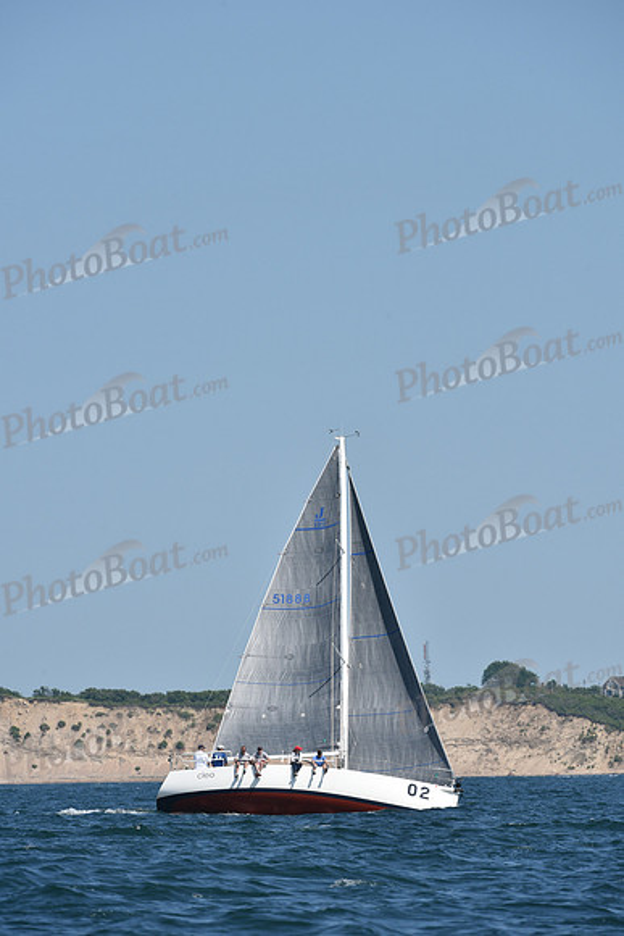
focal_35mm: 400
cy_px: 468
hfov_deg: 3.4
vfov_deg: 5.2
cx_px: 312
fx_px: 10393
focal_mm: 400
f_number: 10
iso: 320
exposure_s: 1/1000
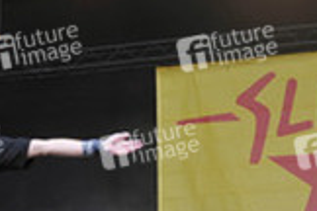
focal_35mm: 100
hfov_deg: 20.4
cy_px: 195
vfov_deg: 13.5
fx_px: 880
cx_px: 174
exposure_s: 1/160
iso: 200
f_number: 4.5
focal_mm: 24
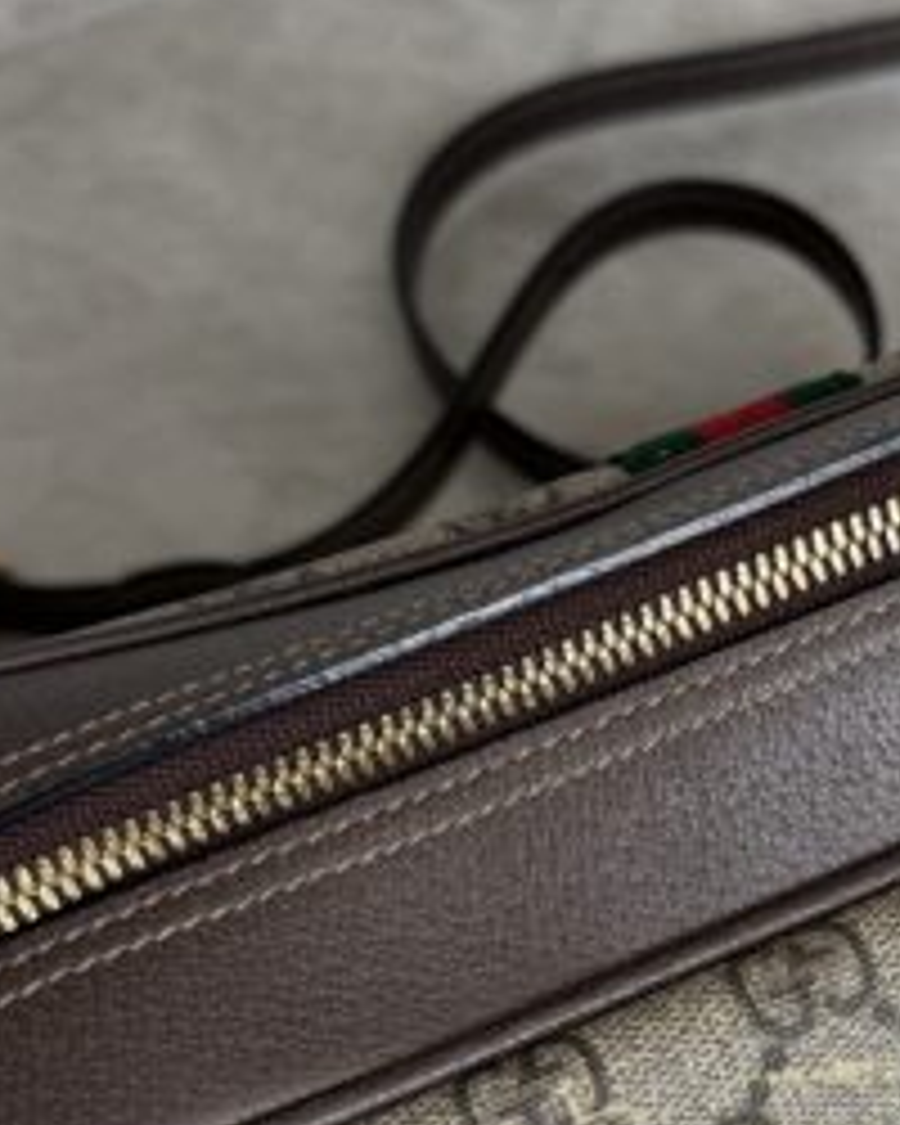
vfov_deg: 25.2
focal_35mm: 75
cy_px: 765
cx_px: 792
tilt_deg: -50.1
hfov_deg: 20.1
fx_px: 2497
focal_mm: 6.76
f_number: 1.78
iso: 100
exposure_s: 1/120
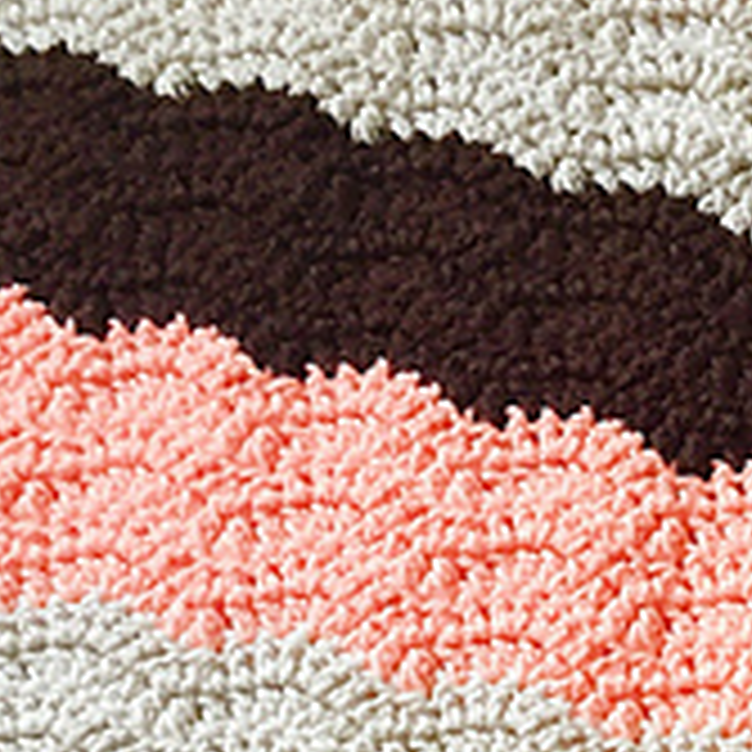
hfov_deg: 16.5
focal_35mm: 98
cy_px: 1256
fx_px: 2409
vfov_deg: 15.7
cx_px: 1054
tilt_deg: -73.5
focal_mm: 4.15
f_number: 2.2
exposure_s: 1/33
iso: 125
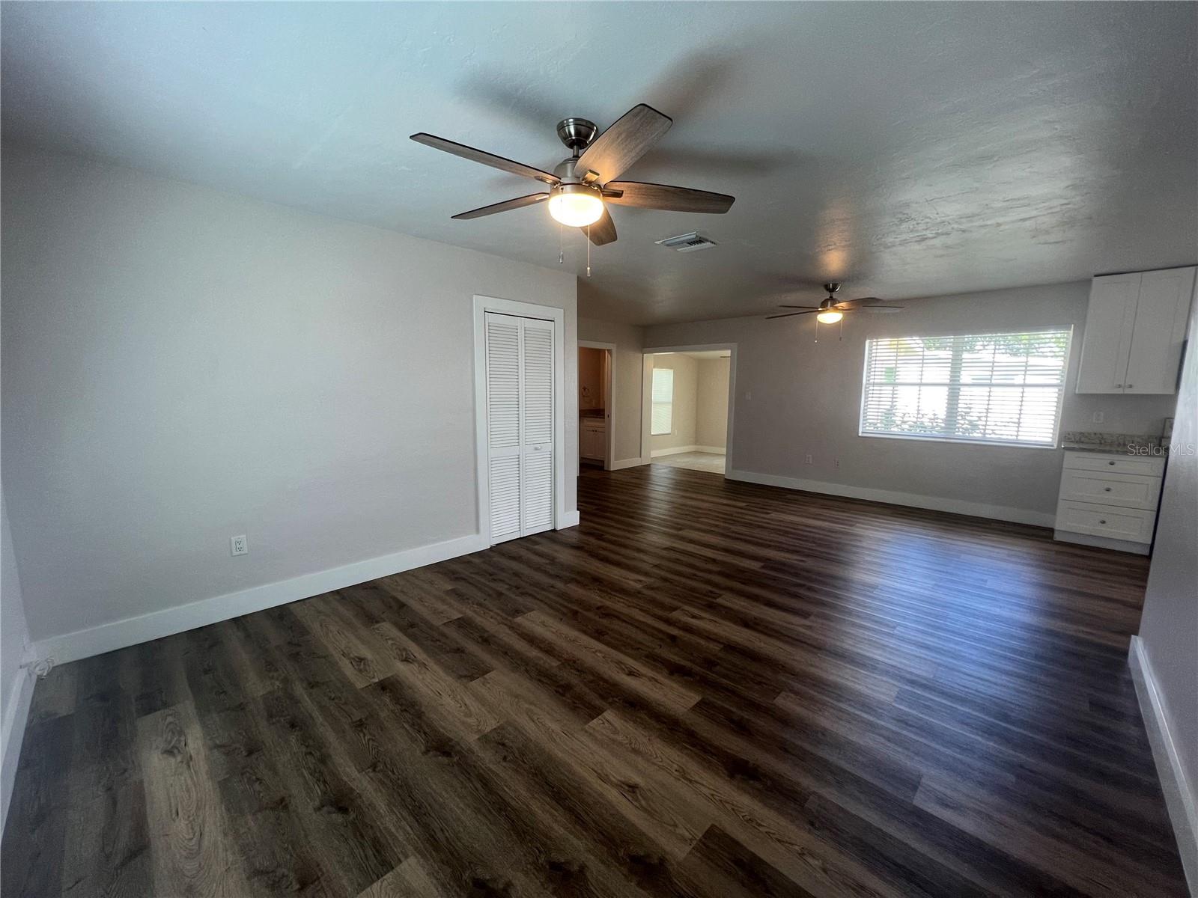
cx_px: 599
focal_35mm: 13
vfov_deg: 89.9
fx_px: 450
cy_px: 449
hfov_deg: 106.2
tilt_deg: -7.6
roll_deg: -0.6
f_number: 1.8
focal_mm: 1.57
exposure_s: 1/120
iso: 100
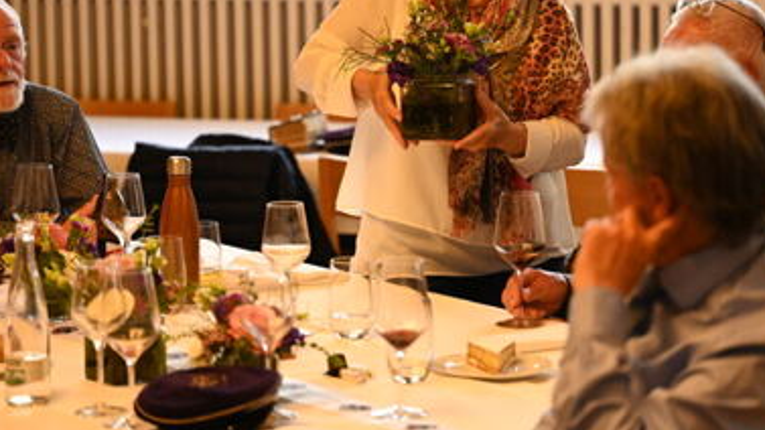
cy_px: 124
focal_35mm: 140
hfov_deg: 15.3
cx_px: 436
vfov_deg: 8.7
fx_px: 2840
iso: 5000
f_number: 2.8
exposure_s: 1/1250
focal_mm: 105
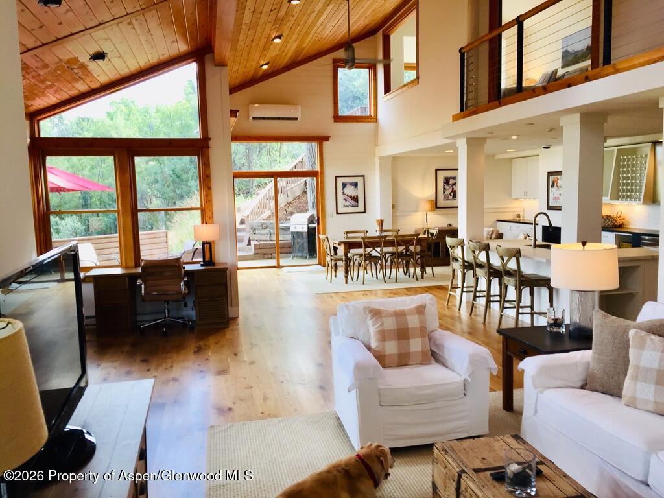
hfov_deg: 61.7
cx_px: 332
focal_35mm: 29
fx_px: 556
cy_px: 249
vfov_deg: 48.2
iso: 32
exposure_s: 1/60
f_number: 2.2
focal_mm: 4.15
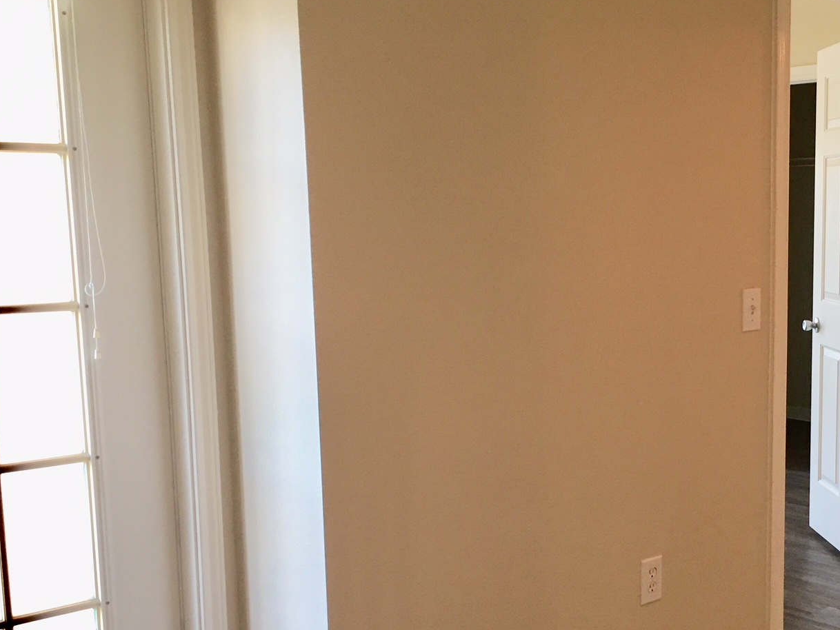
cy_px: 412
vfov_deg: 30.1
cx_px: 675
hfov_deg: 38.1
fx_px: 1165
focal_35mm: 48
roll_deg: +0.5
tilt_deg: -8.3
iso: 40
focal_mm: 4.15
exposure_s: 1/15
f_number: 2.2
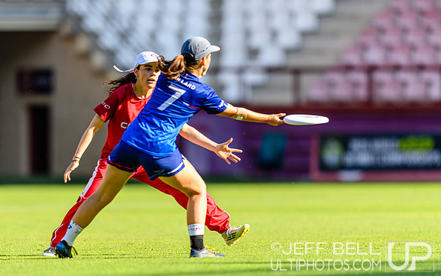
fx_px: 6624
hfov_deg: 3.8
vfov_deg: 2.4
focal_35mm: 551
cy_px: 175
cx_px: 177
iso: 220
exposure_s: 1/1250
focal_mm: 400
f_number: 3.2
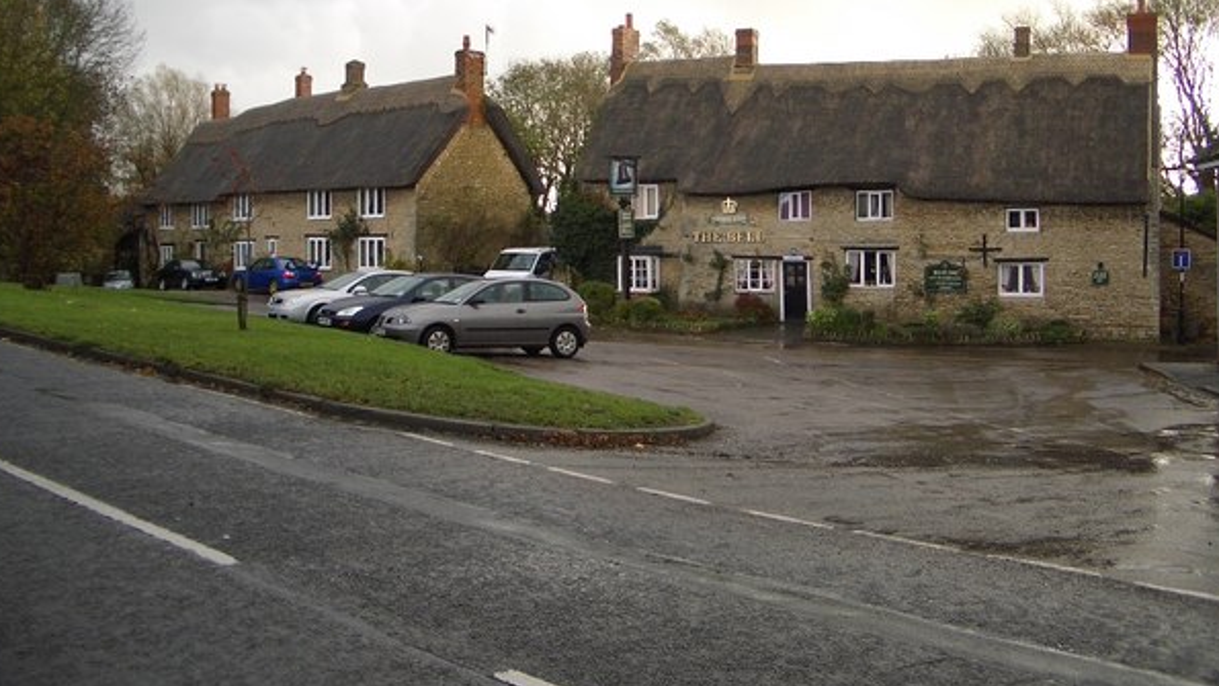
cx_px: 625
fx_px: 1326
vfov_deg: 28.9
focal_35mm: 41
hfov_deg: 49.4
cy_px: 246
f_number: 2.6
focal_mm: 5.8
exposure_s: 1/100
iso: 50
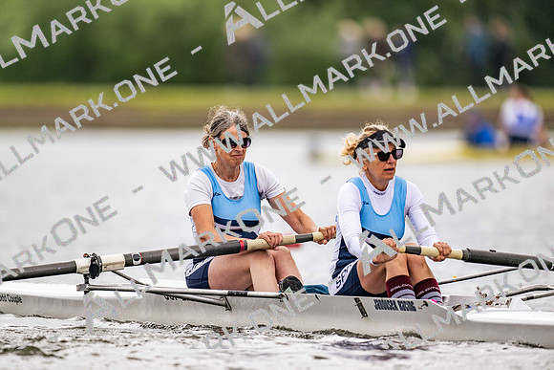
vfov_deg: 2.3
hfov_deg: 3.4
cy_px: 185
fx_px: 9240
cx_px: 277
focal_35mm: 600
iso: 250
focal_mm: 600
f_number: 4
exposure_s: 1/2500
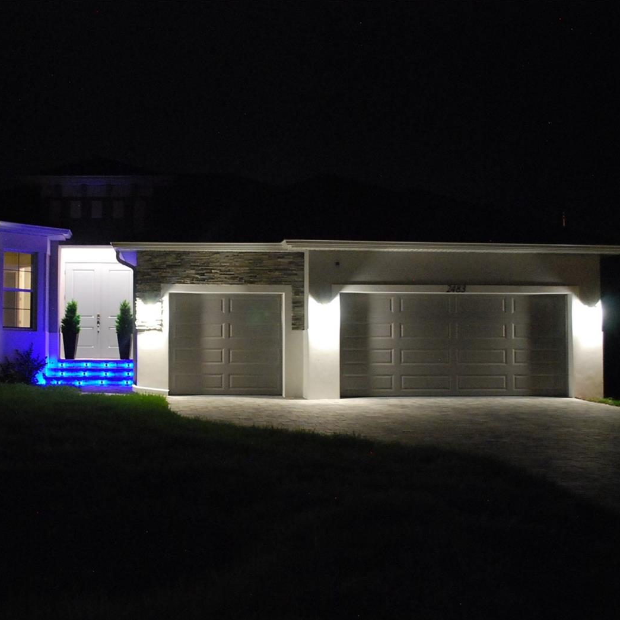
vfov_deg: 39.2
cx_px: 206
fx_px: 871
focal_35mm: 43
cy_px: 315
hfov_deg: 38.7
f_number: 4
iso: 1600
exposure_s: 1/5
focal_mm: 22
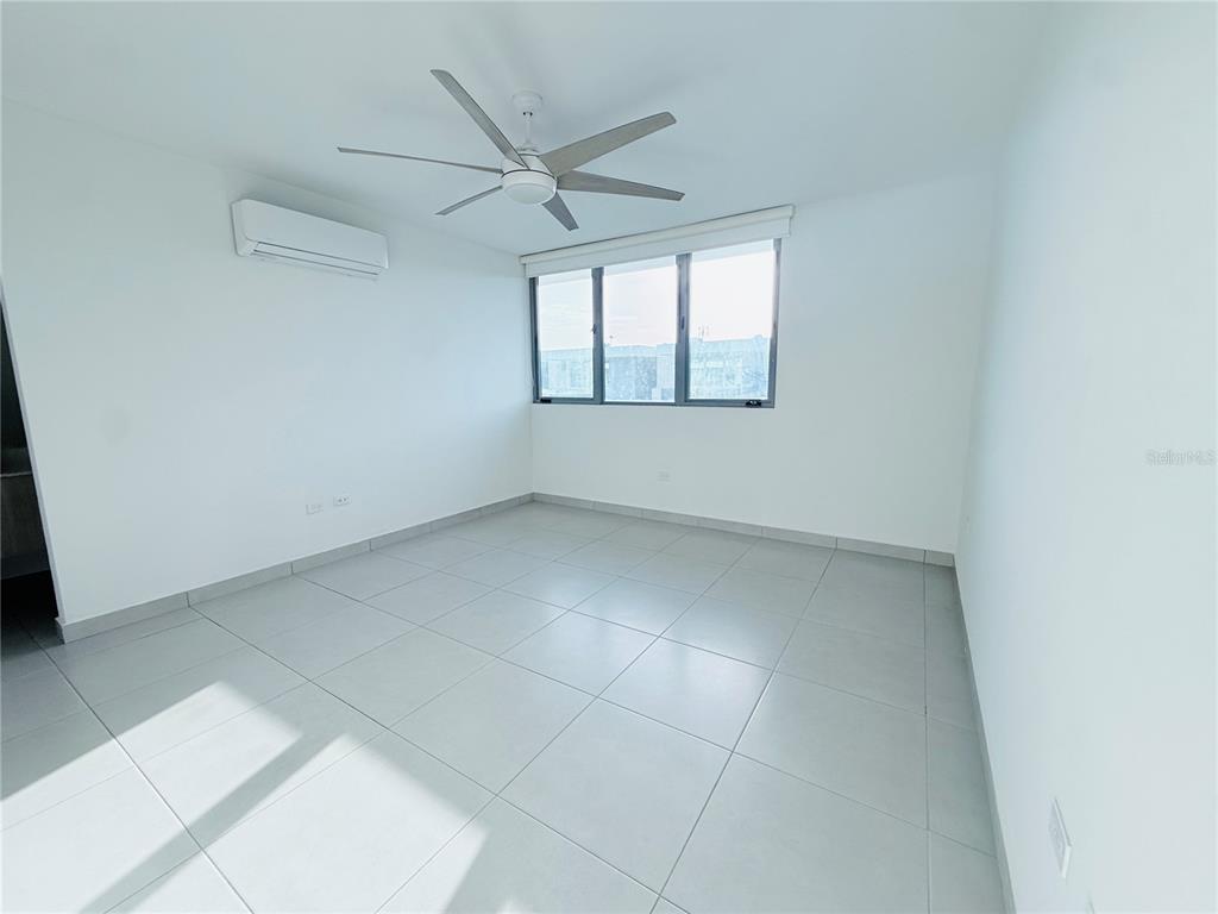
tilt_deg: -7.6
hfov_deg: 102.1
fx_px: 493
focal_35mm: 14
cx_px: 609
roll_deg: -0.2
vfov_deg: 85.7
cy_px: 457
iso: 64
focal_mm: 2.22
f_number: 2.2
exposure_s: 1/390
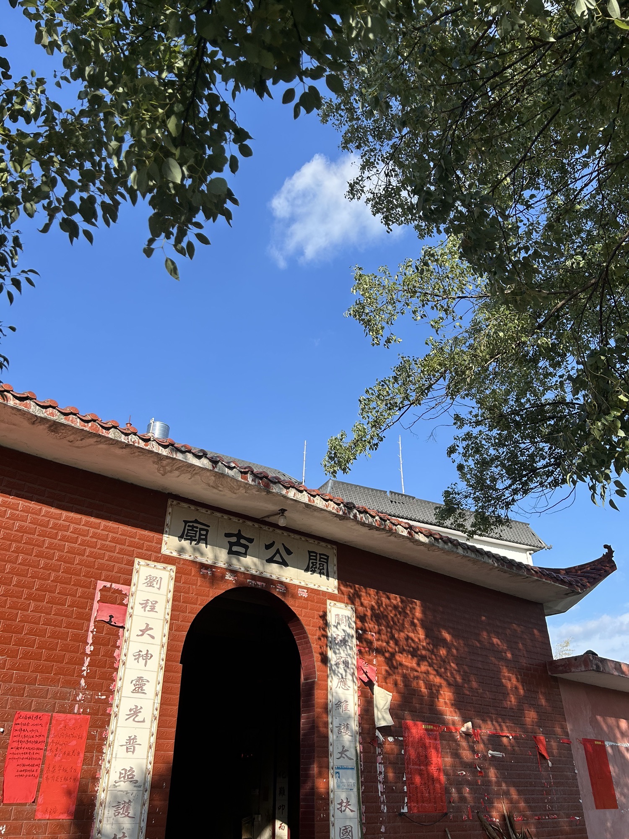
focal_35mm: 26
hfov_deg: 53.1
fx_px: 630
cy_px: 420
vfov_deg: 67.3
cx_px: 314
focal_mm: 5.7
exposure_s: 1/2353
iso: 50
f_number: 1.5
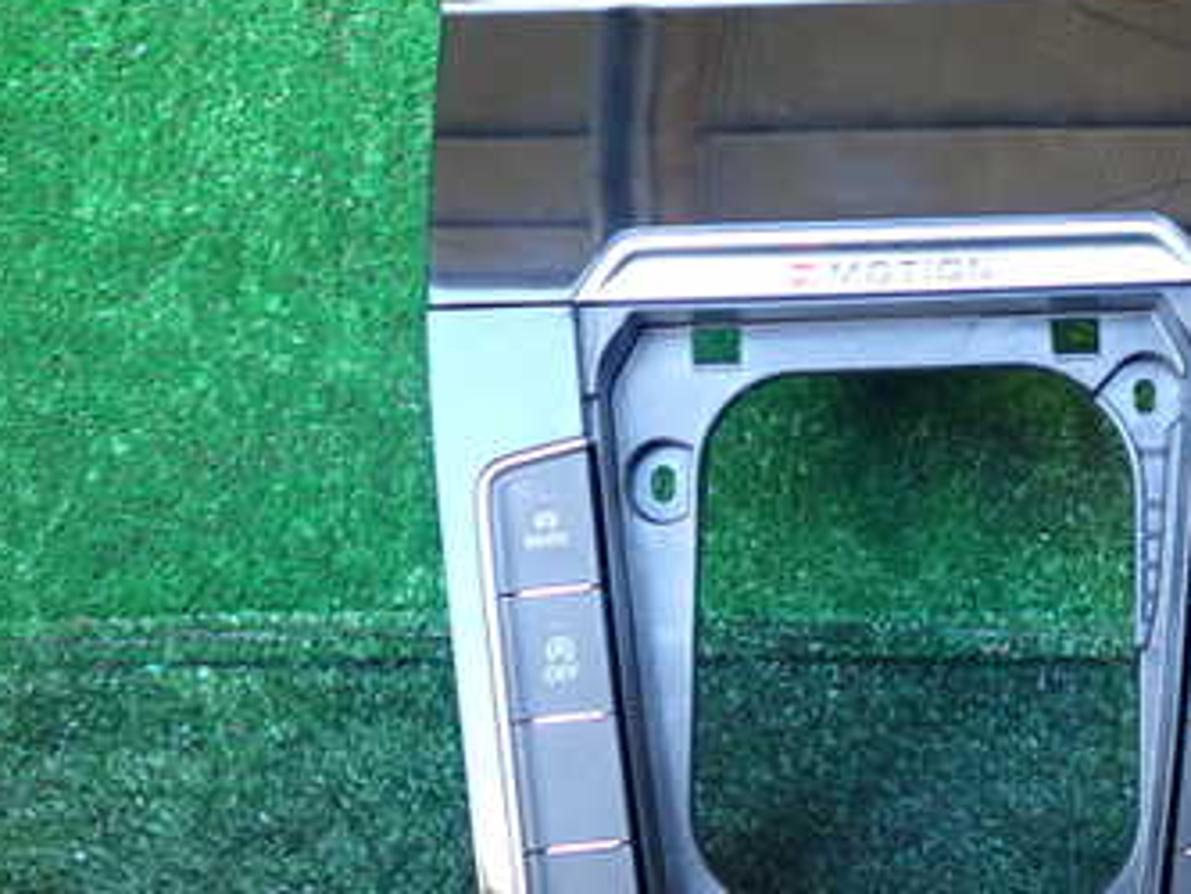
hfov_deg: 34.5
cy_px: 383
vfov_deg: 27.0
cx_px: 937
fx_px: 1859
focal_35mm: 54
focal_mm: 5.4
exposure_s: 1/30
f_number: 2.3
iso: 320
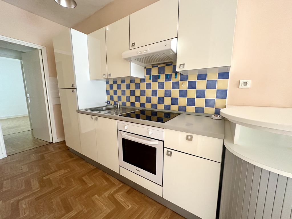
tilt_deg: -8.2
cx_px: 146
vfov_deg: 85.7
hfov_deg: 102.1
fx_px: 118
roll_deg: -0.2
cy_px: 110
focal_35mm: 14
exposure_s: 1/70
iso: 320
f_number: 2.2
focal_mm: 2.22
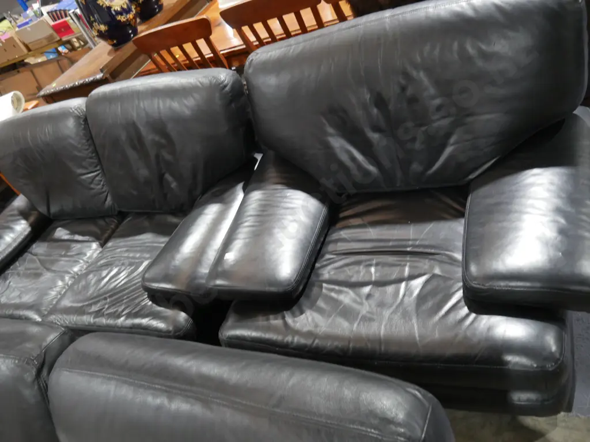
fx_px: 477
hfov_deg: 63.4
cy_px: 221
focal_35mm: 28
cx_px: 295
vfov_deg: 49.7
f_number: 3.5
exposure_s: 1/60
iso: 1250
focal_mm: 14
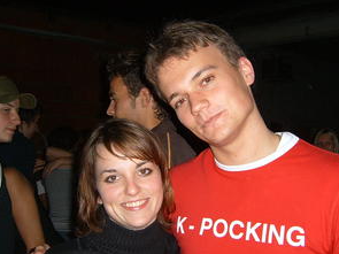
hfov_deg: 34.4
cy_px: 129
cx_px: 177
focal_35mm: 56
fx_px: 548
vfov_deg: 26.1
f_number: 2.8
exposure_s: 1/30
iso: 100
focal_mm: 5.8
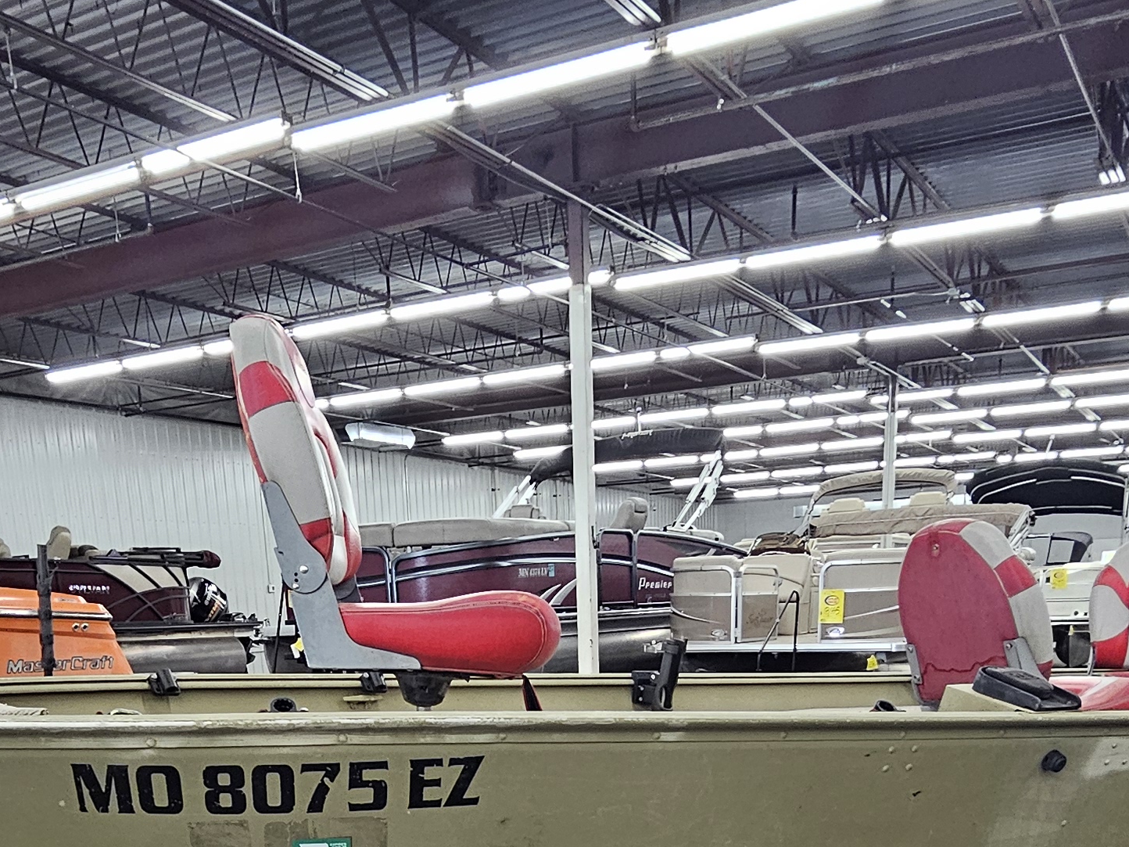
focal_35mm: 36
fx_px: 1174
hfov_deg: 51.3
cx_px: 531
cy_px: 960
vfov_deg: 33.8
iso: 250
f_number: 2.2
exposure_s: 1/60
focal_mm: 2.2
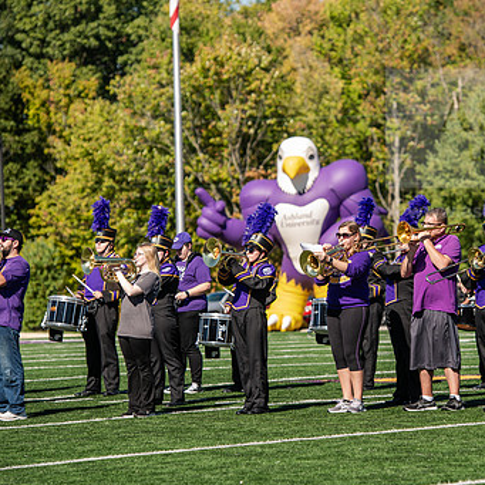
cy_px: 241
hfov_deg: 9.0
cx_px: 343
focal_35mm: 195
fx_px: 3091
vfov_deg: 9.0
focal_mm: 135
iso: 50
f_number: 4
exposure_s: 1/320
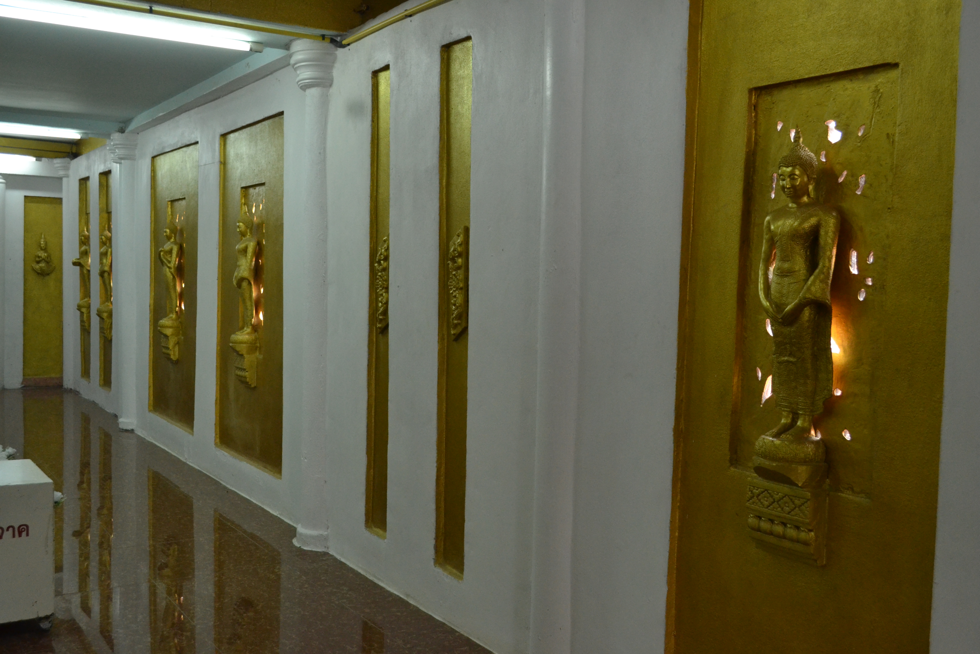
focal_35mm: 36
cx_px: 490
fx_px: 980
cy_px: 327
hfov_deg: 53.1
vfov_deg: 36.9
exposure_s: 1/125
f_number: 5.6
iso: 1600
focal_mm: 24
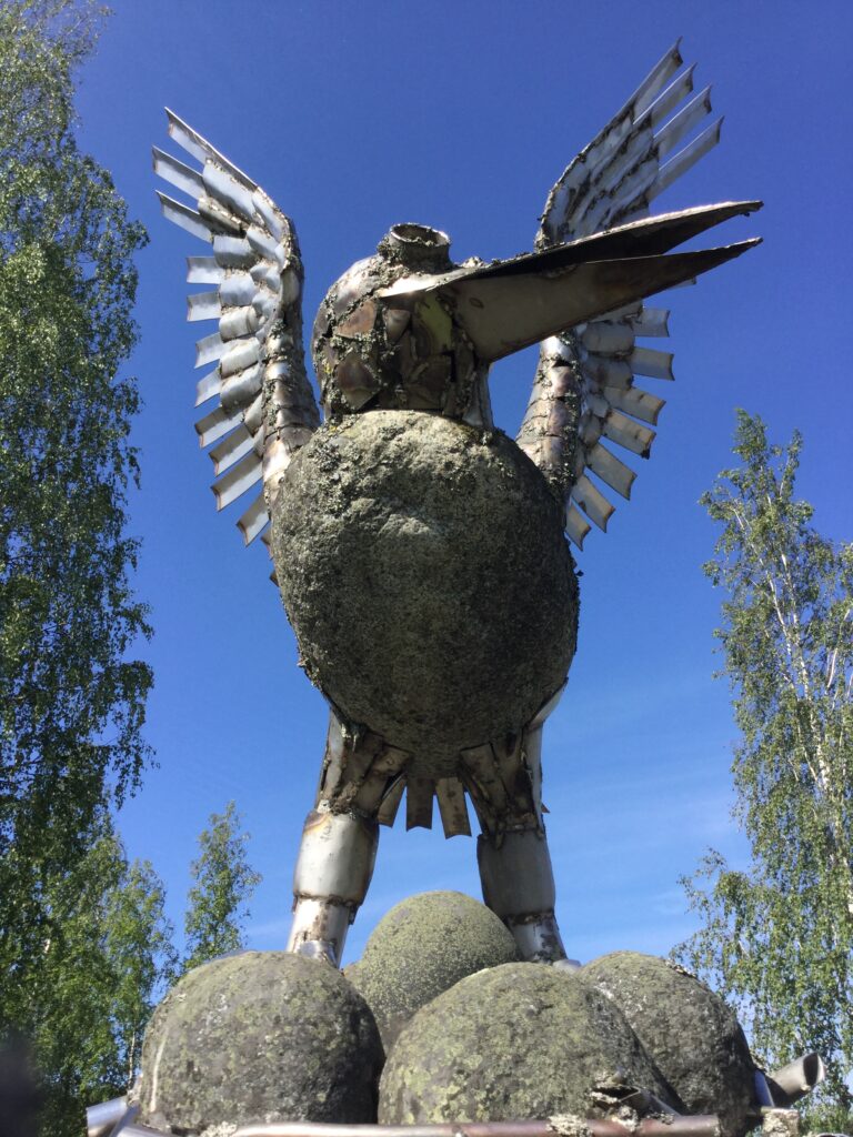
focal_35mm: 31
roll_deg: +0.5
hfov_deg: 45.4
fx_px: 1019
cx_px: 426
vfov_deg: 58.4
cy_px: 568
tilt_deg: +29.8
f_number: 2.4
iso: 25
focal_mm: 3.3
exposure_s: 1/886
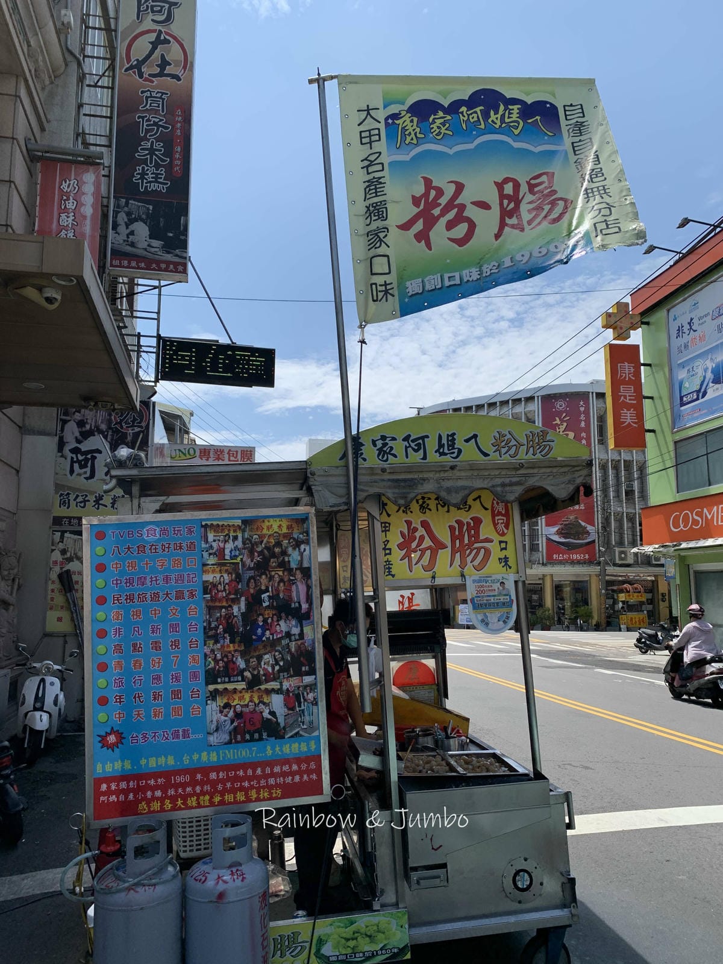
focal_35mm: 26
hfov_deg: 53.1
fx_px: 724
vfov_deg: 67.3
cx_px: 362
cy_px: 482
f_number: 1.8
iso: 25
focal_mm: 4.25
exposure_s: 1/2160
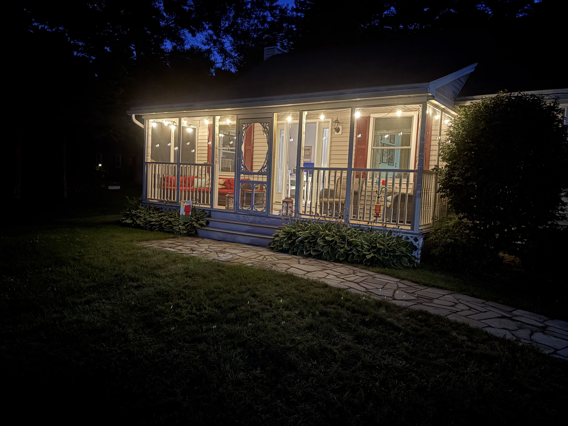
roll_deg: -2.4
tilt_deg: -3.8
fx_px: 427
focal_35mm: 26
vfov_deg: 53.1
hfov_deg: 67.3
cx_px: 284
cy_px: 213
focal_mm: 5.96
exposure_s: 1/5
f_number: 1.6
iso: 800
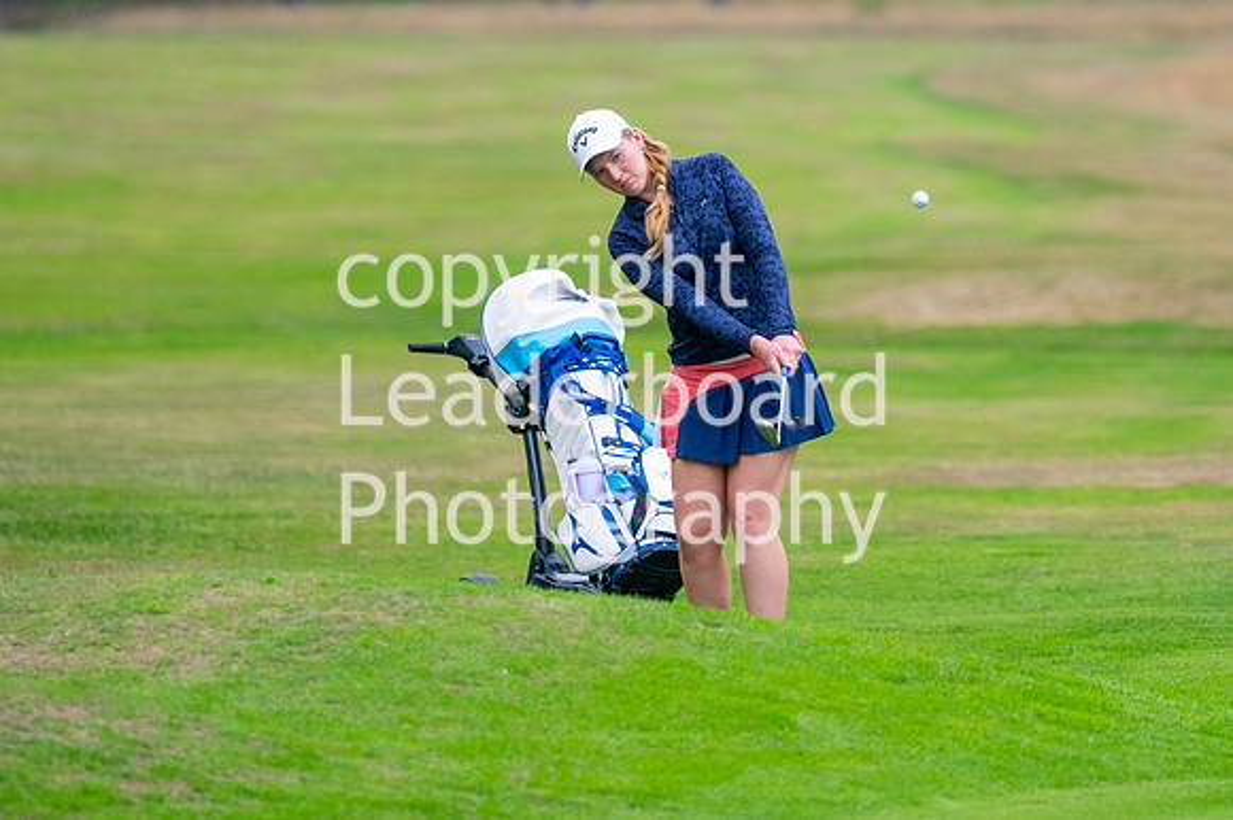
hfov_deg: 3.9
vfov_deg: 2.6
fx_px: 17913
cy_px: 343
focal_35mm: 523
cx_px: 717
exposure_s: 1/2500
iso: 400
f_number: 4.5
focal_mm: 300
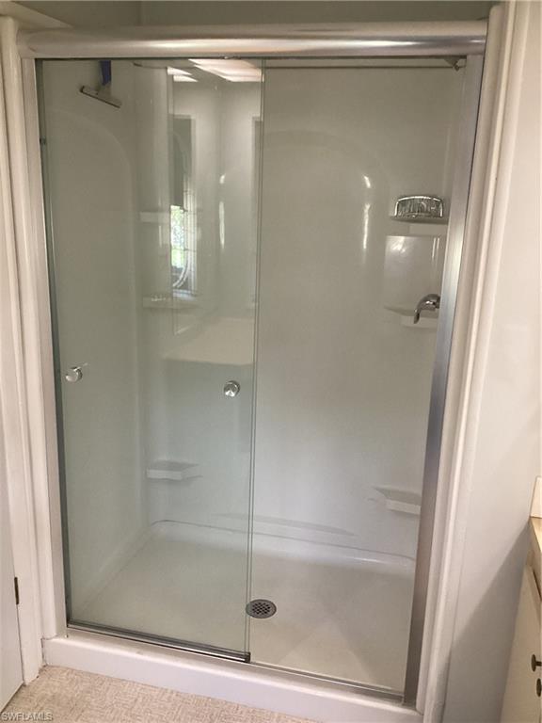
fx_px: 647
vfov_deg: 58.4
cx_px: 271
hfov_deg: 45.4
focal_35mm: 31
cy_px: 362
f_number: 2.4
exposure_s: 1/60
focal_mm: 3.3
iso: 320
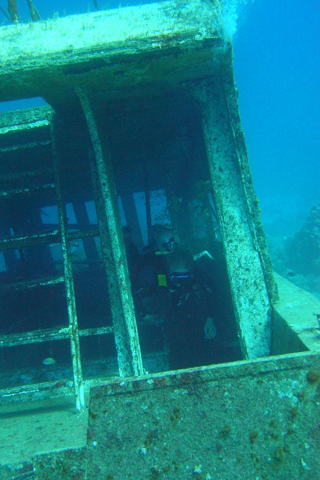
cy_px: 240
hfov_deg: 36.9
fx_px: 480
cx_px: 143
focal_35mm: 36
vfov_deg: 53.1
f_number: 4.9
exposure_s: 1/30.7
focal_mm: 5.7
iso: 50
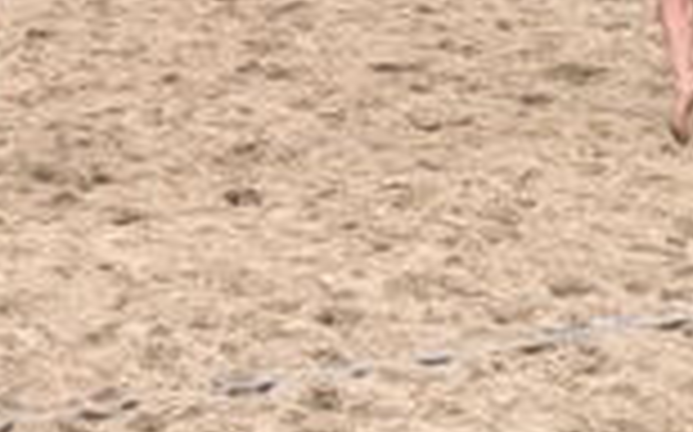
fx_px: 2604
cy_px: -387
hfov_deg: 15.1
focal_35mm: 138
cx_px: 158
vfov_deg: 9.0
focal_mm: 5.43
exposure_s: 1/397
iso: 46
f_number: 1.89
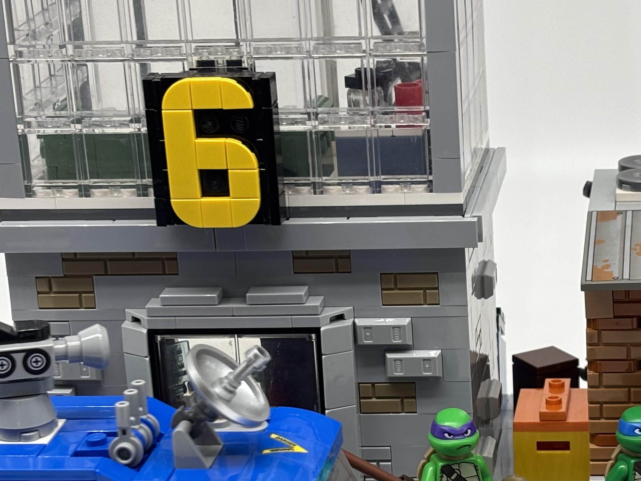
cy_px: 337
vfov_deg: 13.2
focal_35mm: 112
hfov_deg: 17.4
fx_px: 2074
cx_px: 520
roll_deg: +2.0
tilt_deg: -19.3
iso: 32
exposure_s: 1/109
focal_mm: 5.96
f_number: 1.6
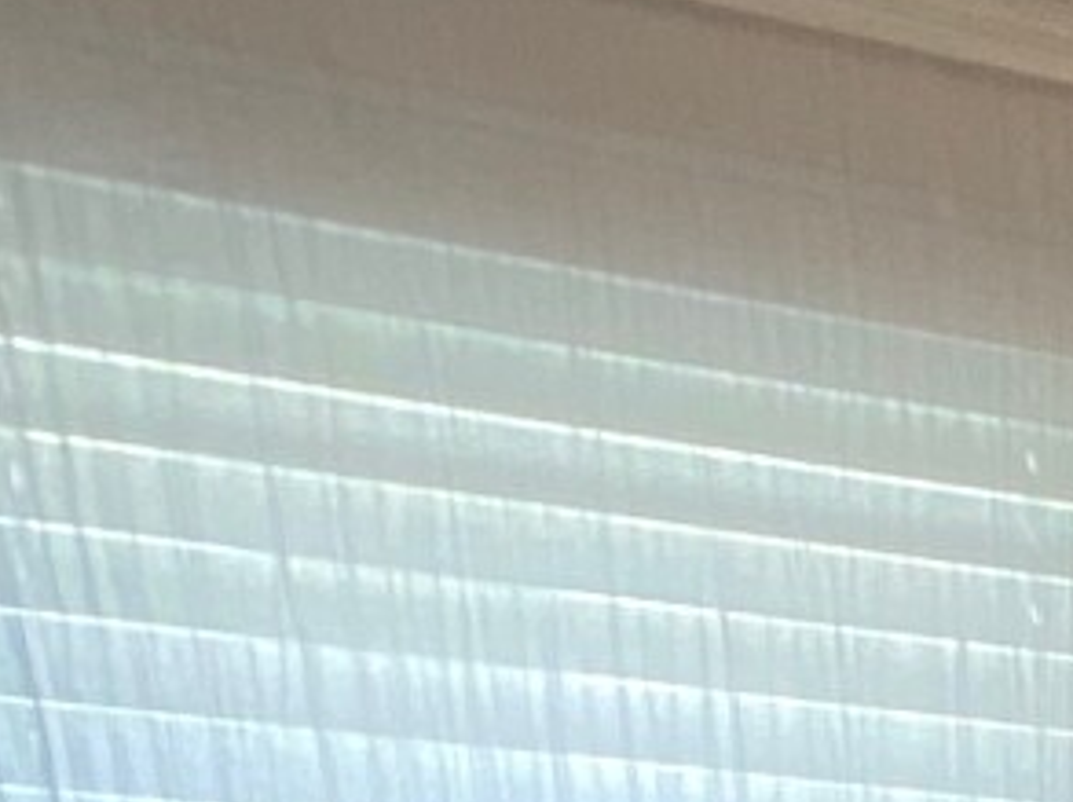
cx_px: 3442
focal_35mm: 182
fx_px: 5635
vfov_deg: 7.6
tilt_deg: -7.0
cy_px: 1882
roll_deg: -2.0
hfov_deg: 8.6
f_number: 1.8
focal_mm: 4.25
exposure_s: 1/60
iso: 250
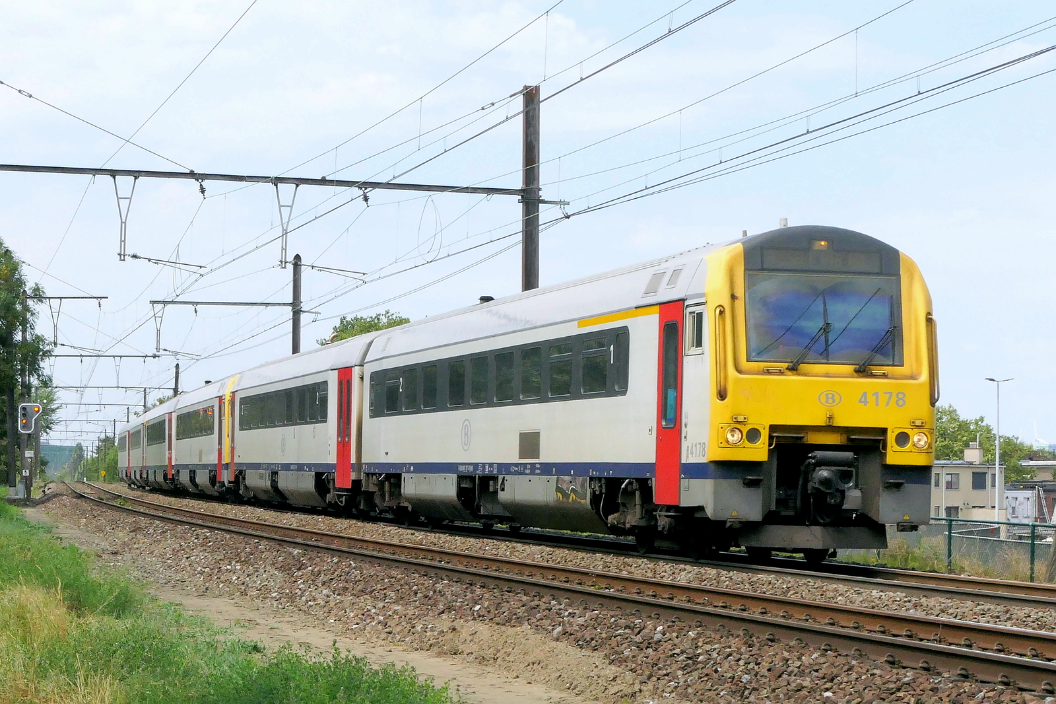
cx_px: 528
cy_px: 352
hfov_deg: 30.1
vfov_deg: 20.3
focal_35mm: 67
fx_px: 1965
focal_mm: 24.6
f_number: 11
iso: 1000
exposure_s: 1/800
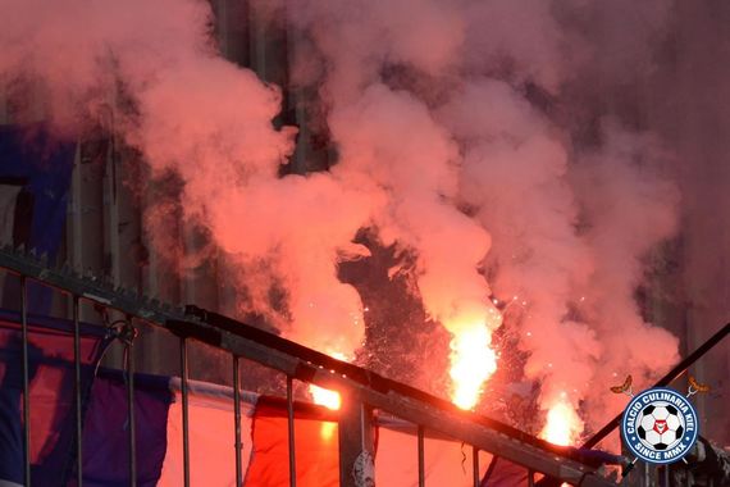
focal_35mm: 218
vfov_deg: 6.3
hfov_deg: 9.5
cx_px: 365
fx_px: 4410
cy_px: 244
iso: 500
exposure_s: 1/640
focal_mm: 145
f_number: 14
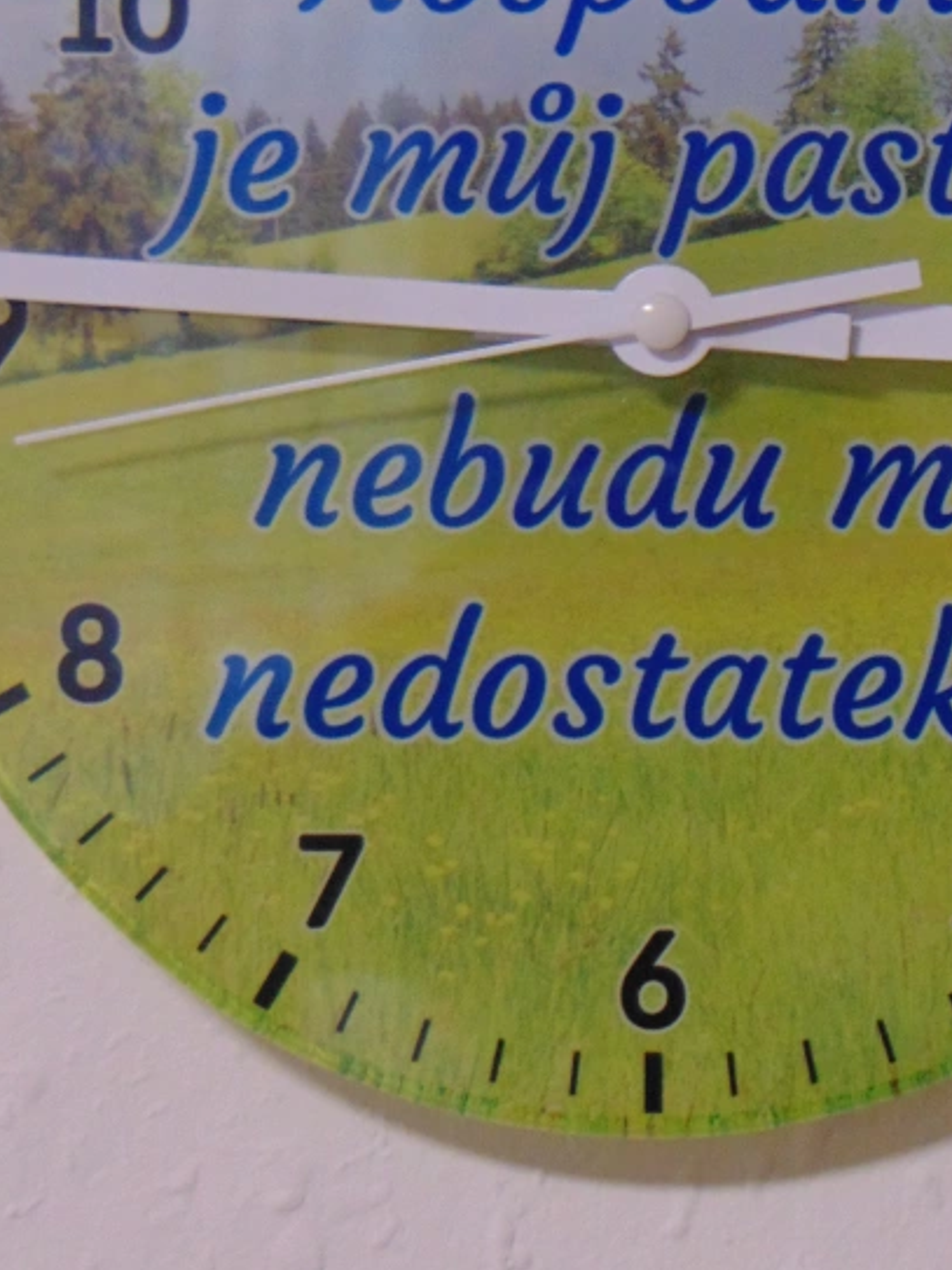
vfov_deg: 9.9
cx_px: 681
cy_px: 313
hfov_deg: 7.5
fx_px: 7300
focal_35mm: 199
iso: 320
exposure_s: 1/30
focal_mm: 19.4
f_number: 3.9
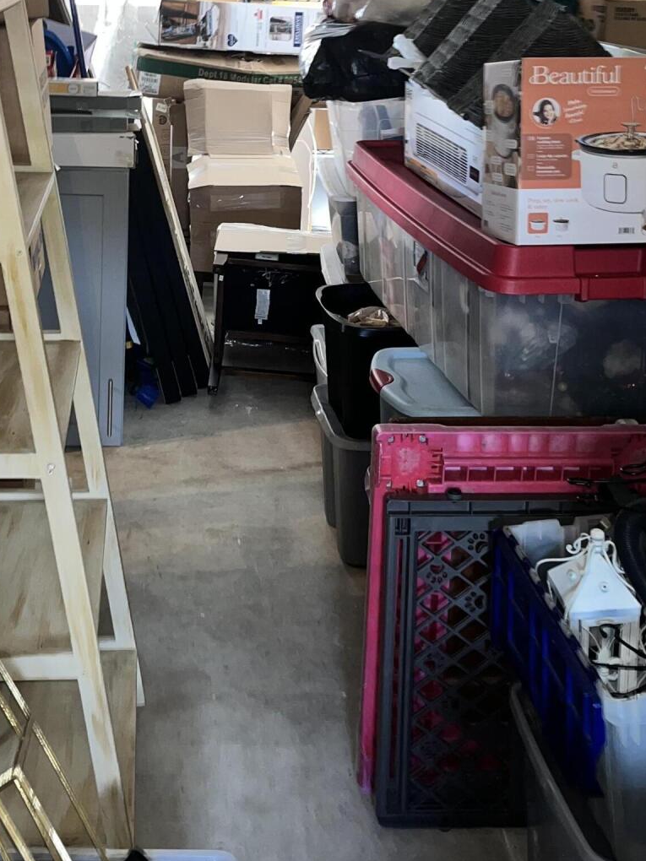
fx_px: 1269
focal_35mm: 51
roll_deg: -1.5
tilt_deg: -12.5
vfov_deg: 36.7
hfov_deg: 28.5
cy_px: 228
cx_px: 243
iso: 100
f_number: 1.6
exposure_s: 1/5
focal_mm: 5.1
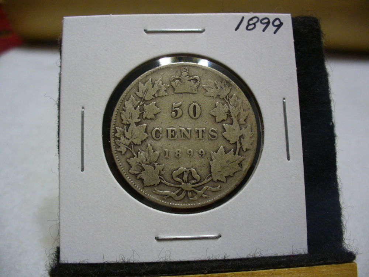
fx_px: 394
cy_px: 138
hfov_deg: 50.1
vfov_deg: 38.7
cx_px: 184
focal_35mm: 37
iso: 160
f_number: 2.8
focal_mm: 6.1
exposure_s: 1/30
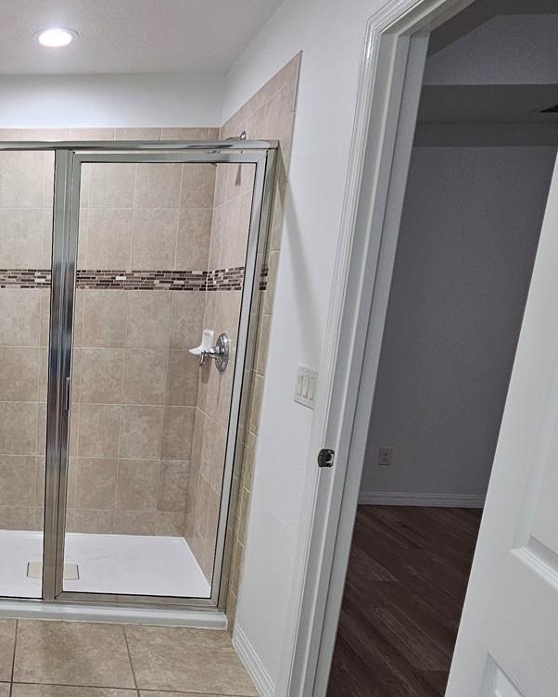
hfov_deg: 44.7
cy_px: 441
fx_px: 557
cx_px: -6
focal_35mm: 27
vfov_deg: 63.0
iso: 100
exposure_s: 1/60
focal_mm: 2.2
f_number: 2.2
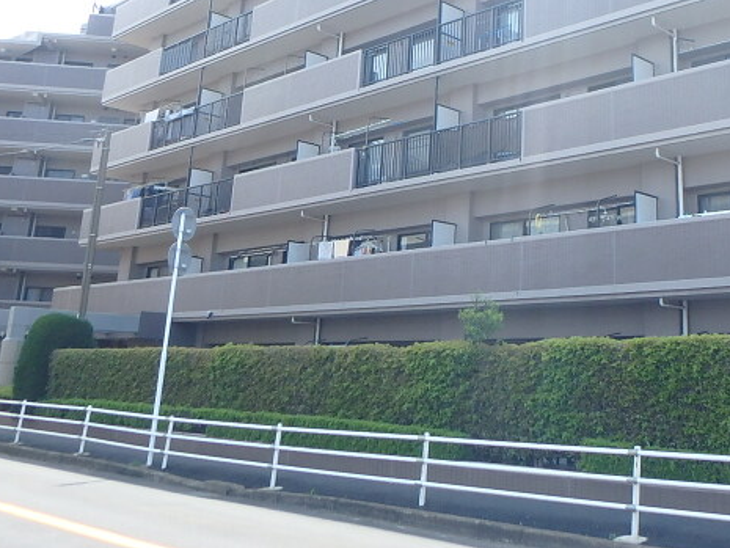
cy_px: 105
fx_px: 907
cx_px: 529
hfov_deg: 42.7
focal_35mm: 43
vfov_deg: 32.6
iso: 125
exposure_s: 1/320
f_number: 3.5
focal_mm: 3.7
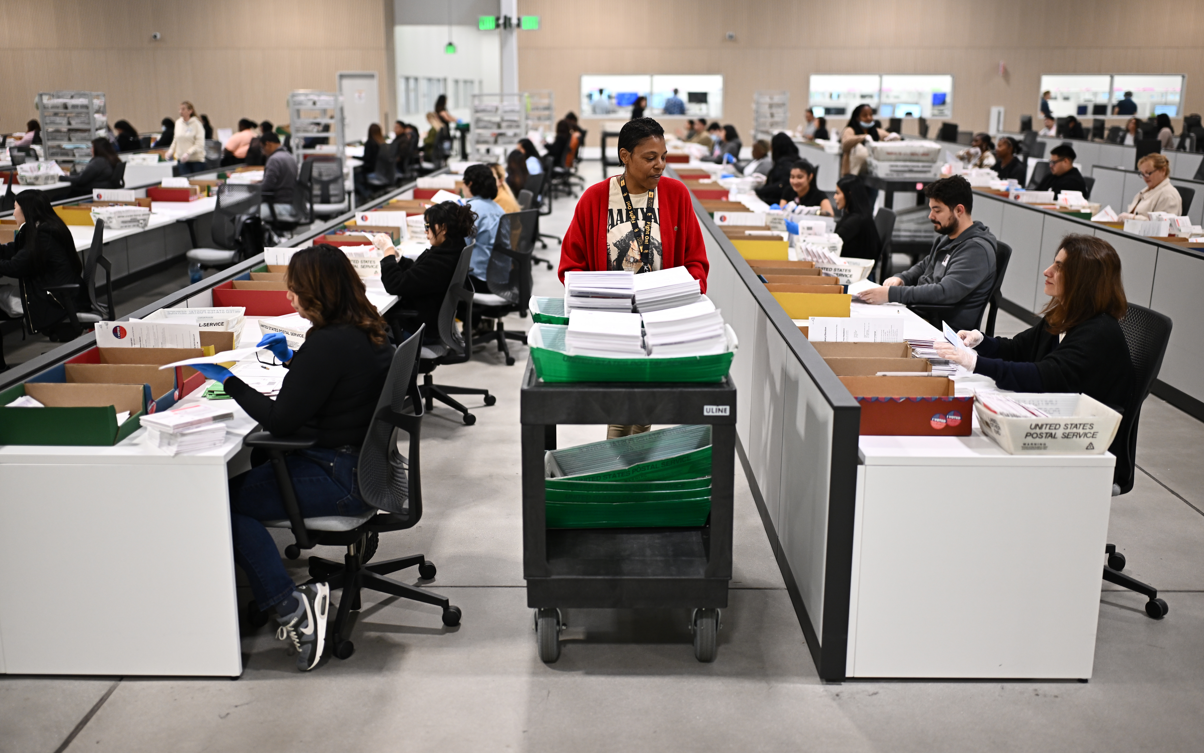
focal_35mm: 36
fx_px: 1181
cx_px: 598
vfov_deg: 35.3
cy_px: 360
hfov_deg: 54.0
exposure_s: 1/500
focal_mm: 35
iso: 640
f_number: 1.2
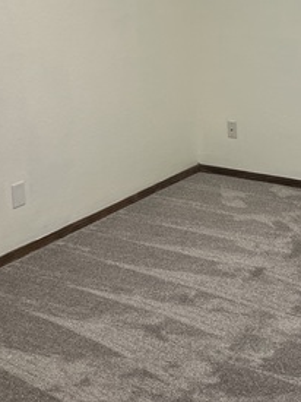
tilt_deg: -7.2
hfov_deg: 22.9
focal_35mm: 63
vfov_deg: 29.8
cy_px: 65
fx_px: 731
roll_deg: +1.1
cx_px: 251
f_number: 1.5
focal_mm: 5.7
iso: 125
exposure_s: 1/120
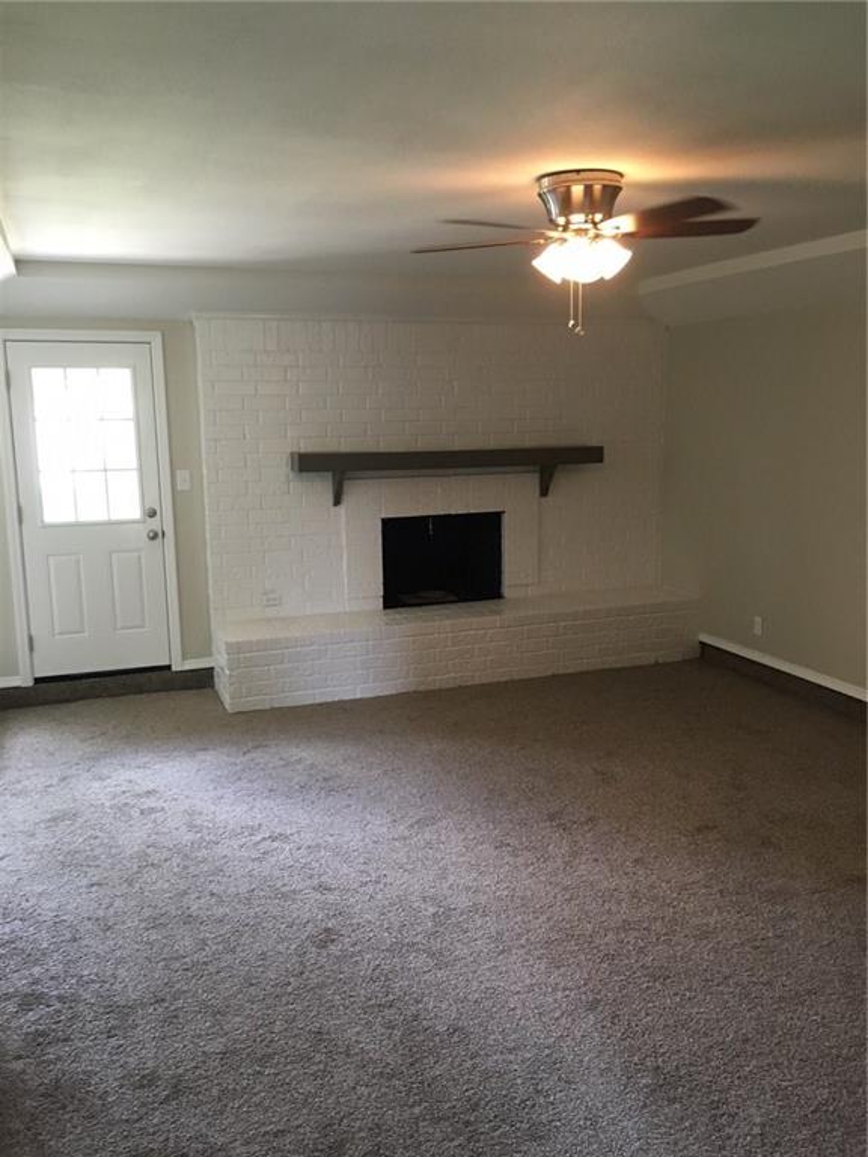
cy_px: 578
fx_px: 970
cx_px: 434
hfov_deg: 48.2
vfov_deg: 61.7
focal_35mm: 29
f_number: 2.2
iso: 125
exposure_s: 1/30
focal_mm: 4.15
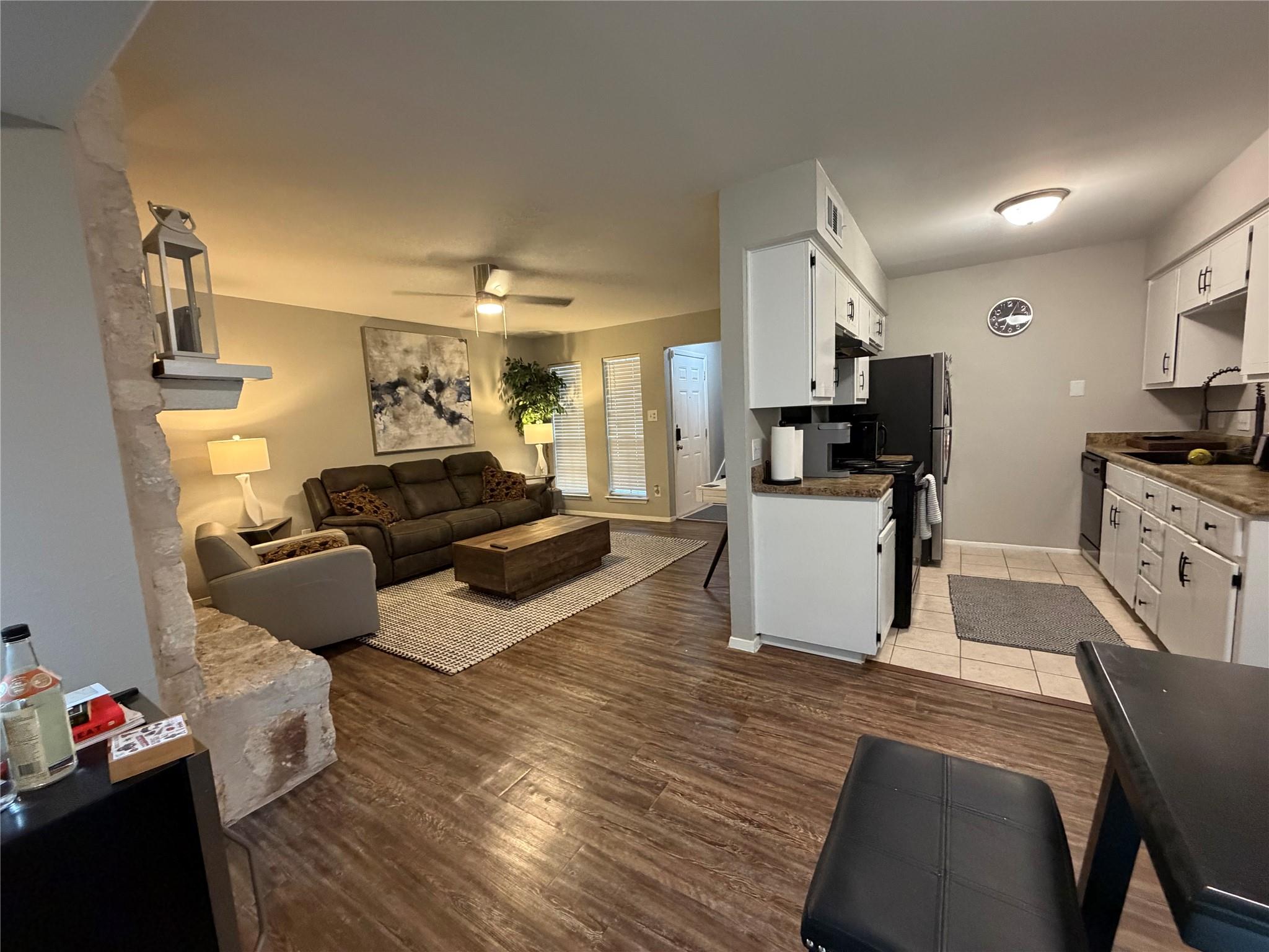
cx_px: 634
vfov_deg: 85.7
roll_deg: +3.1
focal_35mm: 14
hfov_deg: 102.1
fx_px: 513
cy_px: 476
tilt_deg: -5.9
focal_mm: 2.22
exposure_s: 1/60
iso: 500
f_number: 2.2
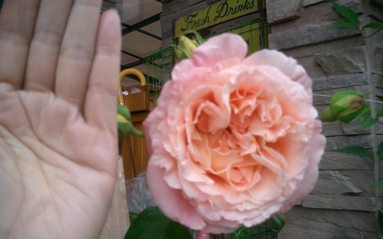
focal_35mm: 38
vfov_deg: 33.6
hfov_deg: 51.5
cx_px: 194
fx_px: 397
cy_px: 121
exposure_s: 1/50
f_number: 4.2
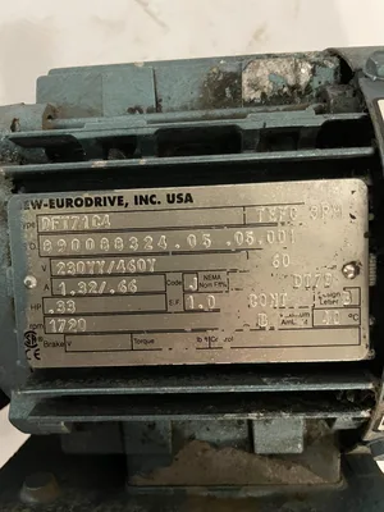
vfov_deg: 67.3
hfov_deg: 53.1
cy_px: 256
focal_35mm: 26
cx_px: 192
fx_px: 385
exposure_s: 1/30
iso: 640
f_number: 1.6
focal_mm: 4.2
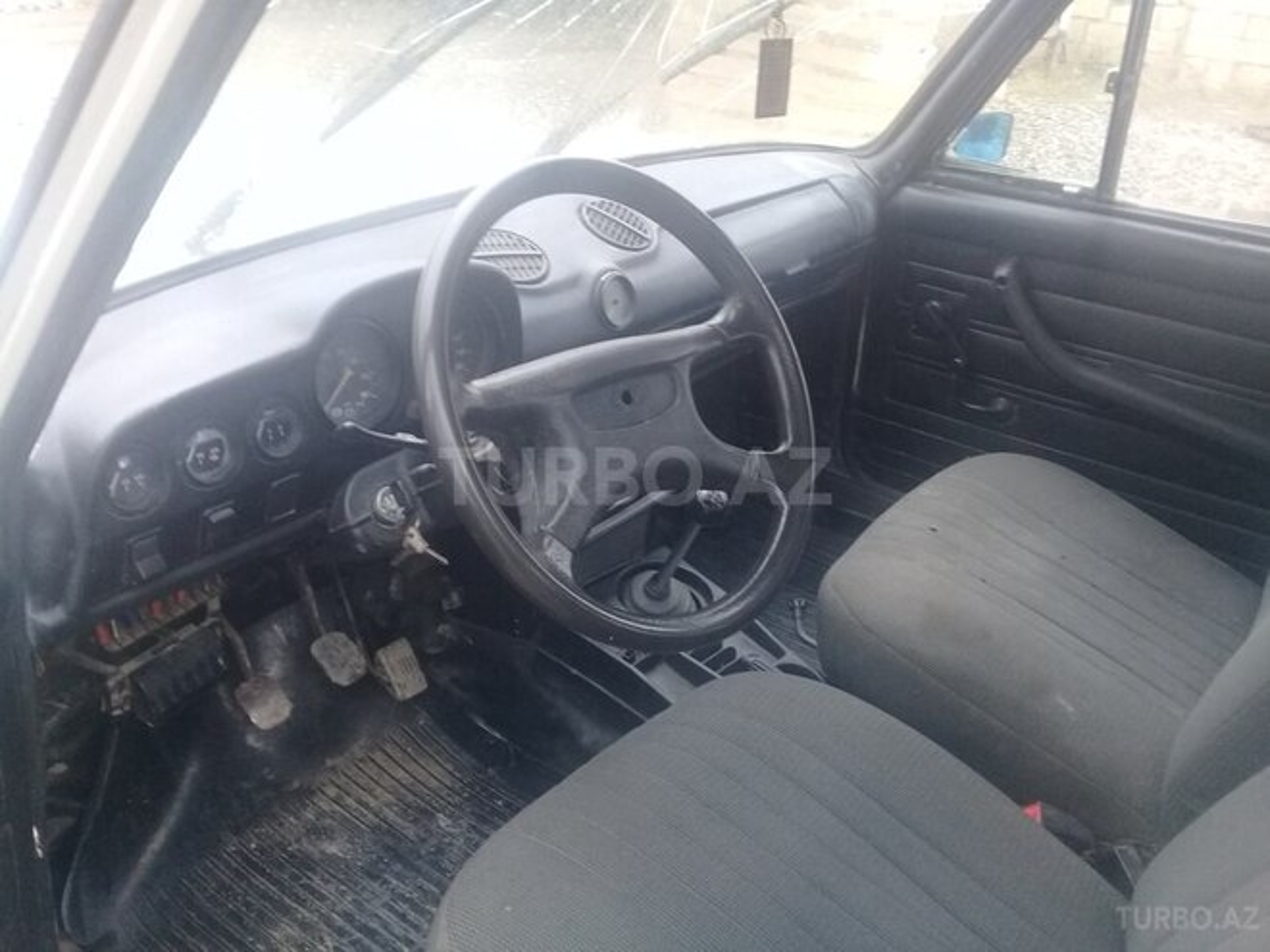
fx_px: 1137
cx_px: 635
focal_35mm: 31
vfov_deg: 45.4
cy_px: 476
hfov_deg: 58.4
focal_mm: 3.3
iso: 125
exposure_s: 1/33
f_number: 2.2
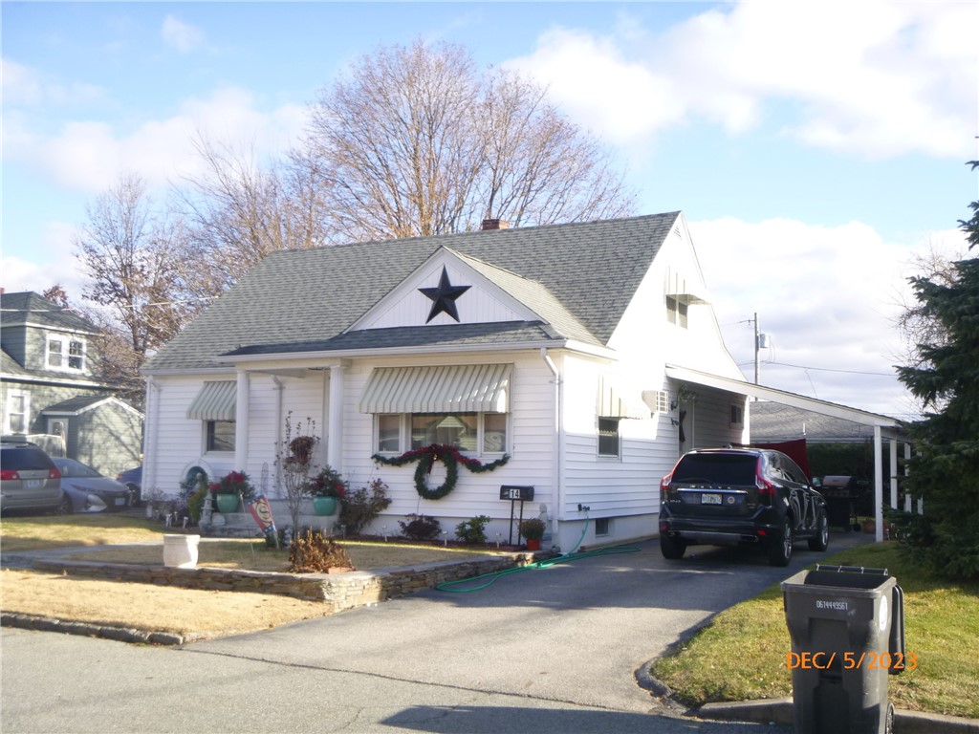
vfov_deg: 35.1
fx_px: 1160
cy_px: 367
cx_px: 490
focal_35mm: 41
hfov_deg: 45.8
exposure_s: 1/160
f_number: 4.6
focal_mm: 7.3
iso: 100
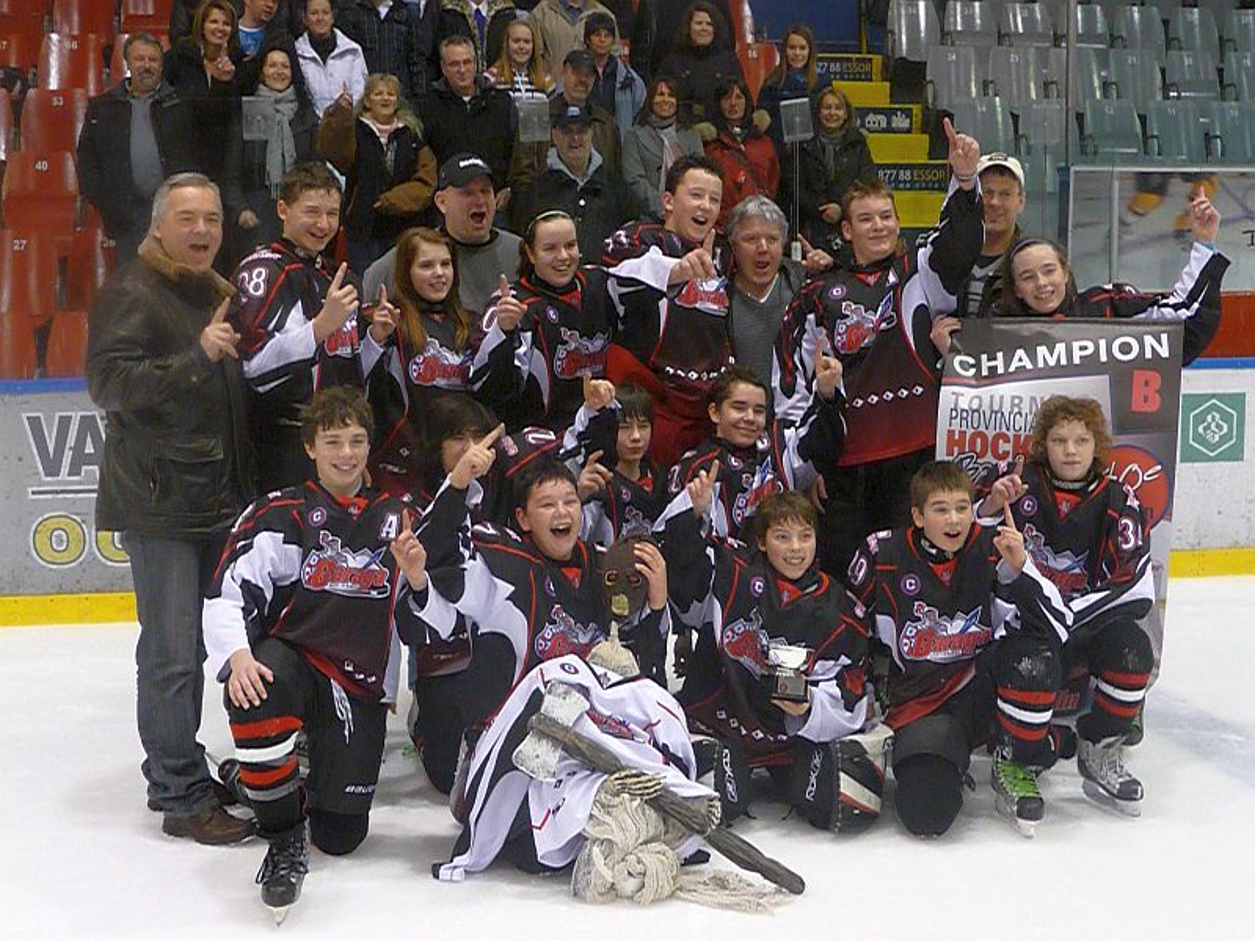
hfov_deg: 39.7
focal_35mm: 48
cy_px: 470
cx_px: 628
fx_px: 1740
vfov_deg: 30.3
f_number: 4.2
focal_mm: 8
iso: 640
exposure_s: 1/60
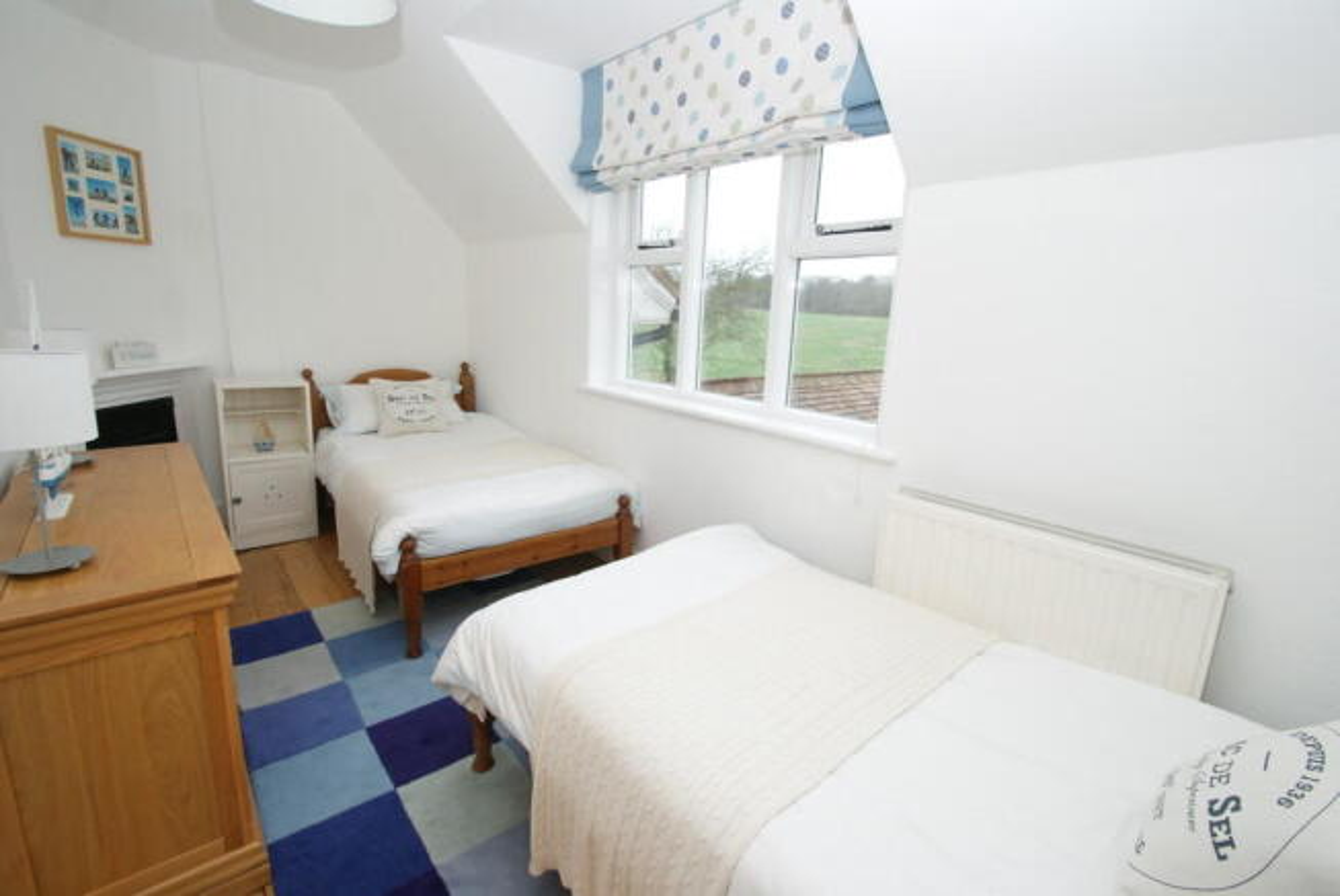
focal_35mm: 15
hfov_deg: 100.3
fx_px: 559
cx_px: 670
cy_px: 448
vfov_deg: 77.5
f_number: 5.6
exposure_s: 1/60
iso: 400
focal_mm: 10
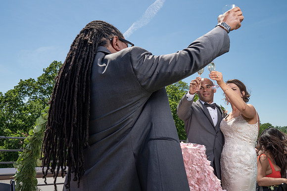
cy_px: 91
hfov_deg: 52.1
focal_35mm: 37
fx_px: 294
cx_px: 136
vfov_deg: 36.1
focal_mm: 35
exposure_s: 1/250
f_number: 7.1
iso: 50
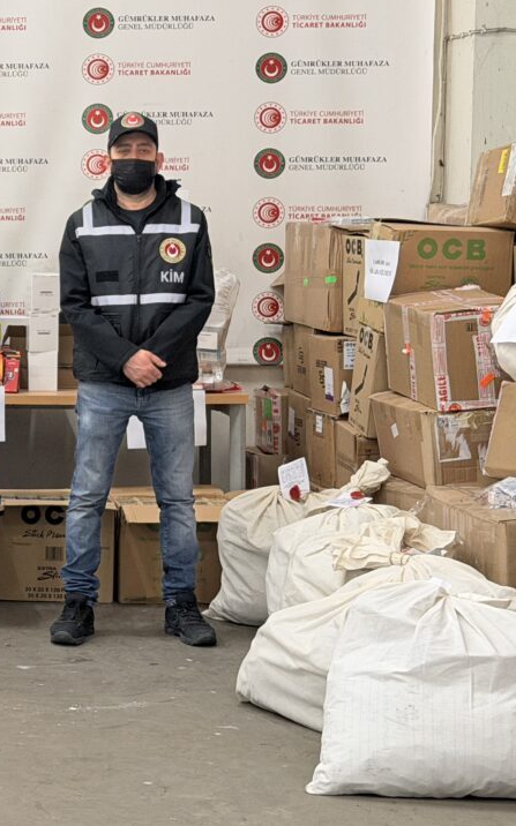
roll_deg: -0.4
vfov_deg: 22.7
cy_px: 306
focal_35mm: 91
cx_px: -214
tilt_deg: -3.3
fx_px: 2049
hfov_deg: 13.6
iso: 250
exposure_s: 1/50
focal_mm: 6.76
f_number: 1.78
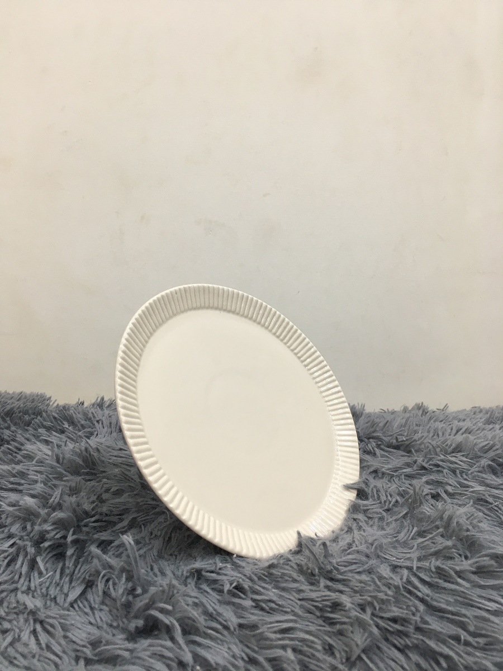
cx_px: 252
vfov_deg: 61.7
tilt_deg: -7.7
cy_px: 336
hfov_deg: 48.2
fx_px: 562
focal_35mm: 29
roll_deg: +0.2
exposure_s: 1/33
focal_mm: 4.15
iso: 80
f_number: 2.2
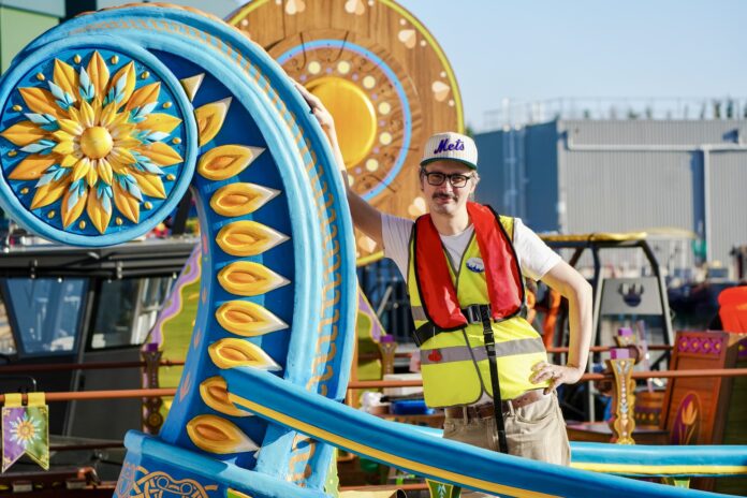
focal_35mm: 109
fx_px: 2262
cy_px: 249
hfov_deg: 18.8
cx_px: 374
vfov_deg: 12.6
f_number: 5.6
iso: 500
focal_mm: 109
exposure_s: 1/1250
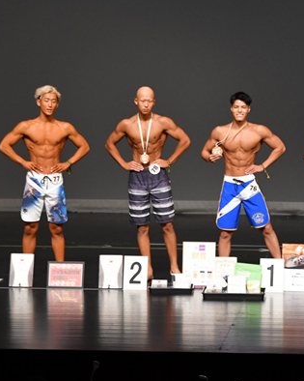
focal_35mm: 271
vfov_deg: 7.1
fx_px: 3049
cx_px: 223
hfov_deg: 5.7
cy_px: 194
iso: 2000
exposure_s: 1/400
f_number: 5.6
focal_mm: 98
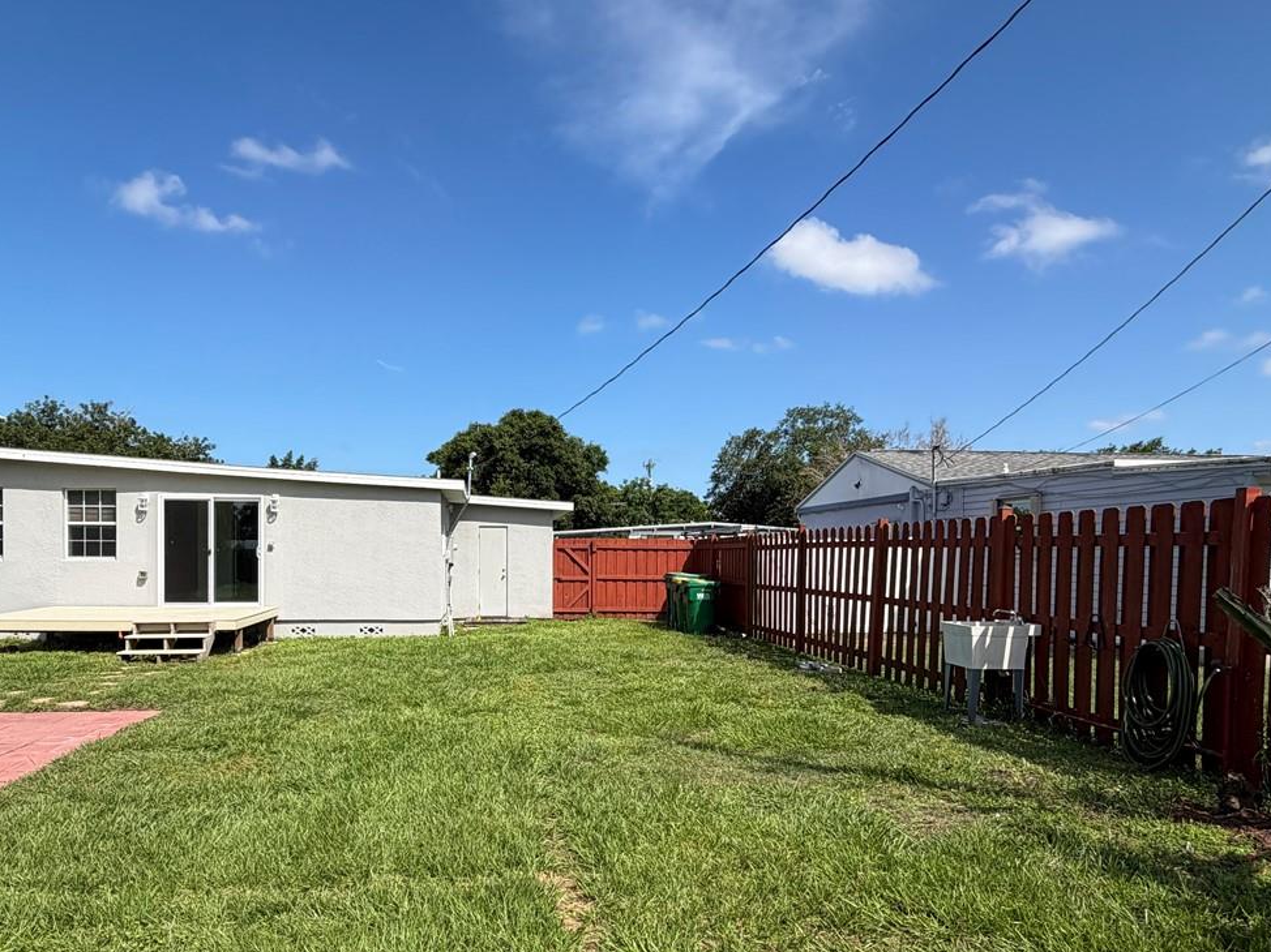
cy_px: 573
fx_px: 844
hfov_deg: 73.6
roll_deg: +0.3
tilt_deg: +0.9
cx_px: 555
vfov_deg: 58.4
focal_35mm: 23
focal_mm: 2.22
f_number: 2.2
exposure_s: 1/770
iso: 20
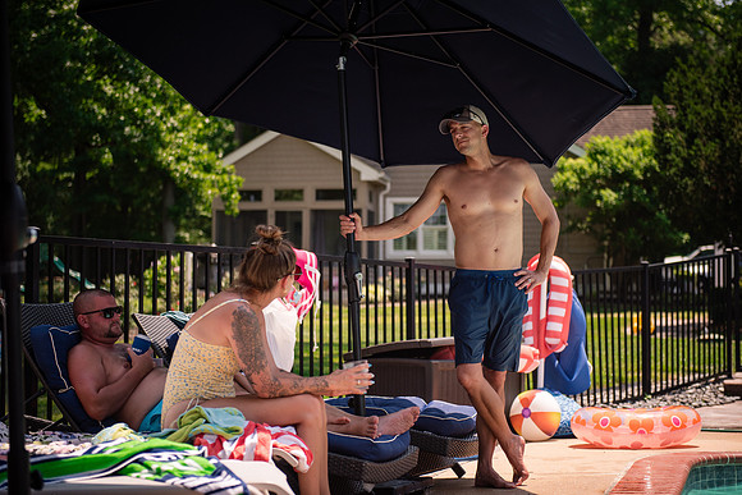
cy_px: 248
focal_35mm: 74
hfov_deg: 27.2
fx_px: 1531
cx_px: 371
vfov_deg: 18.4
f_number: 2.8
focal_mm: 70
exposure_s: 1/4000
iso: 160
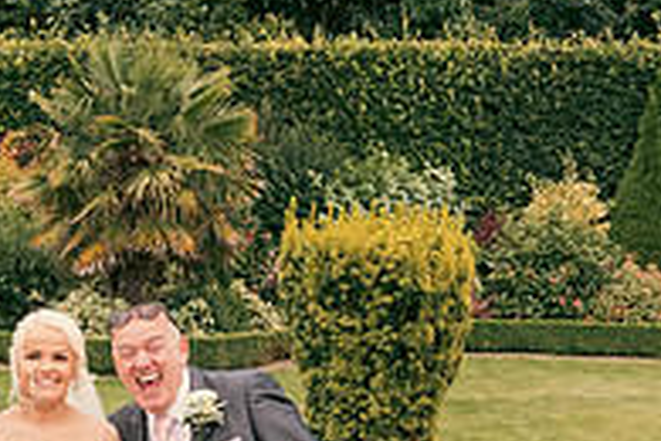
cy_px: 392
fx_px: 2075
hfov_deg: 17.8
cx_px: 47
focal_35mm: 113
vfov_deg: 12.0
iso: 200
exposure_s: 1/400
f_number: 6.3
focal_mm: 38
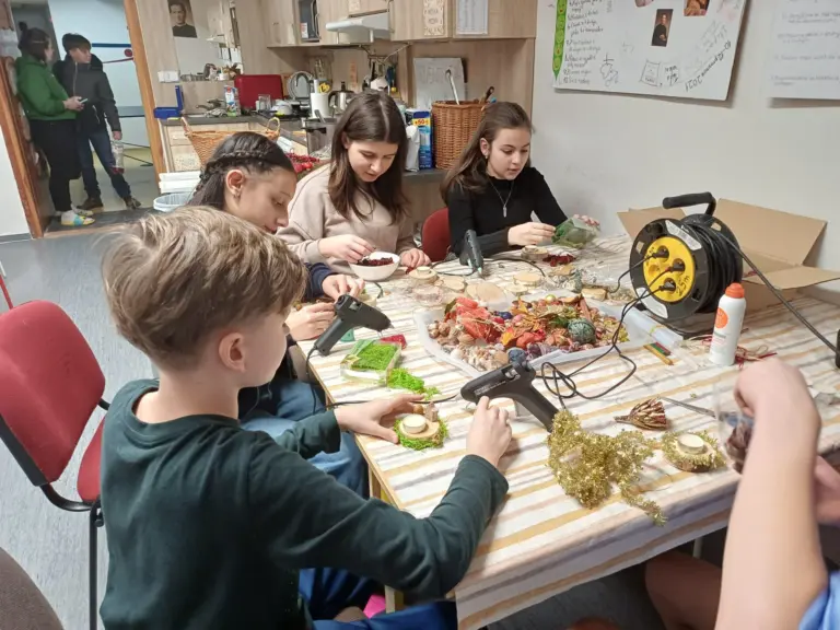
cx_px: 420
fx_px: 607
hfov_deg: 69.4
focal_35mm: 25
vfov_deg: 54.9
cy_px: 315
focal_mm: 4.65
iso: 400
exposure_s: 1/50
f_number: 1.8
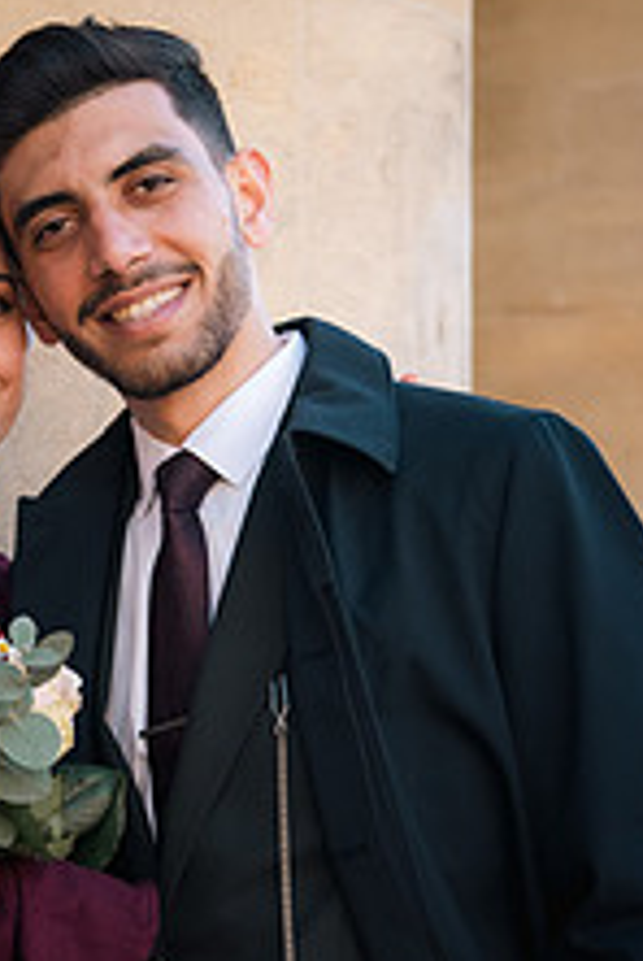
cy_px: 639
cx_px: 70
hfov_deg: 11.2
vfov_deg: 16.7
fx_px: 3258
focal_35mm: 122
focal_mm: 40
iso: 200
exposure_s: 1/640
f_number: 2.8
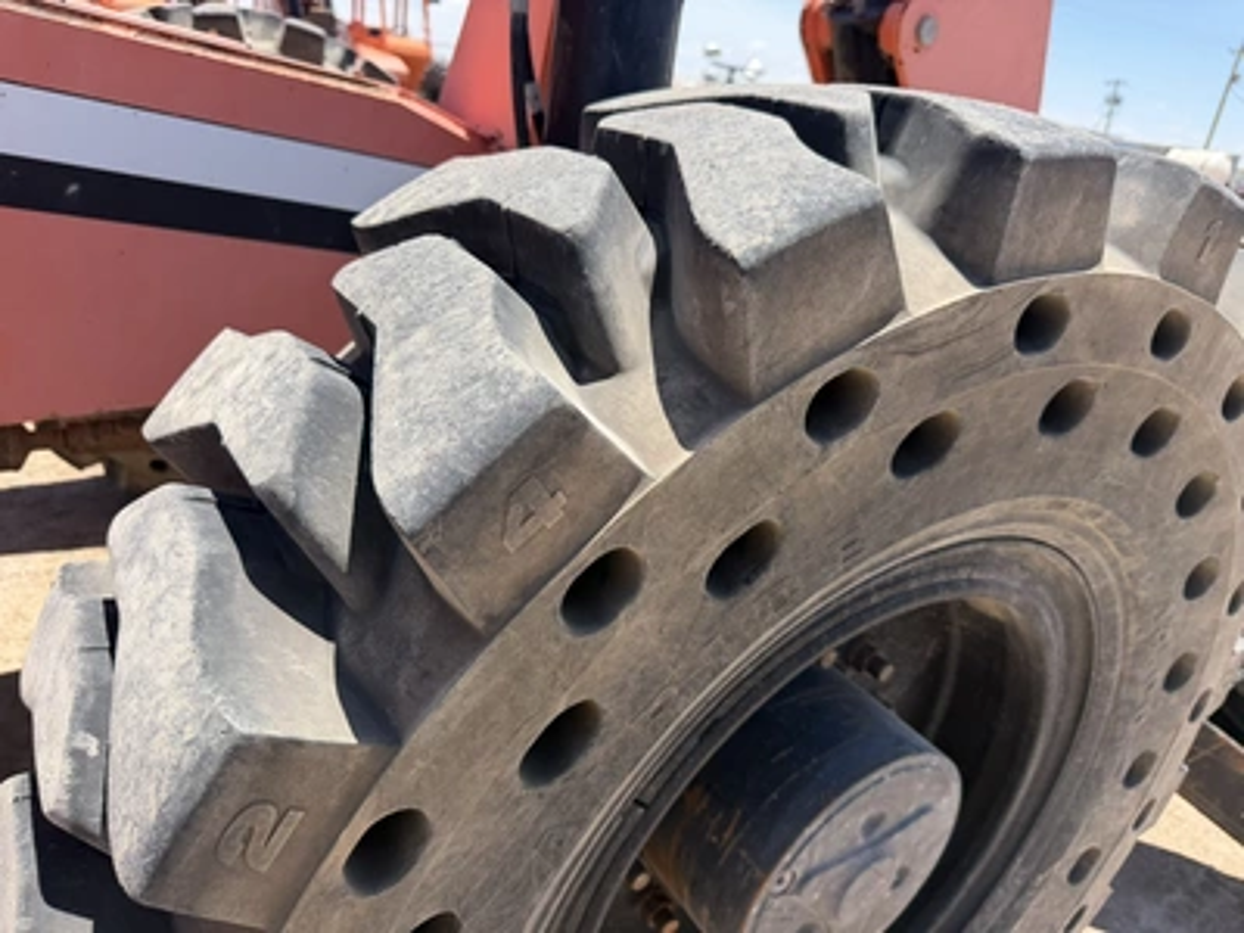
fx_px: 862
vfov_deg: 56.8
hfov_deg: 71.6
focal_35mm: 24
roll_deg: -7.4
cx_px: 622
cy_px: 466
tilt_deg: -23.0
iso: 80
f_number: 1.78
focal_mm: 6.76
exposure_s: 1/2370
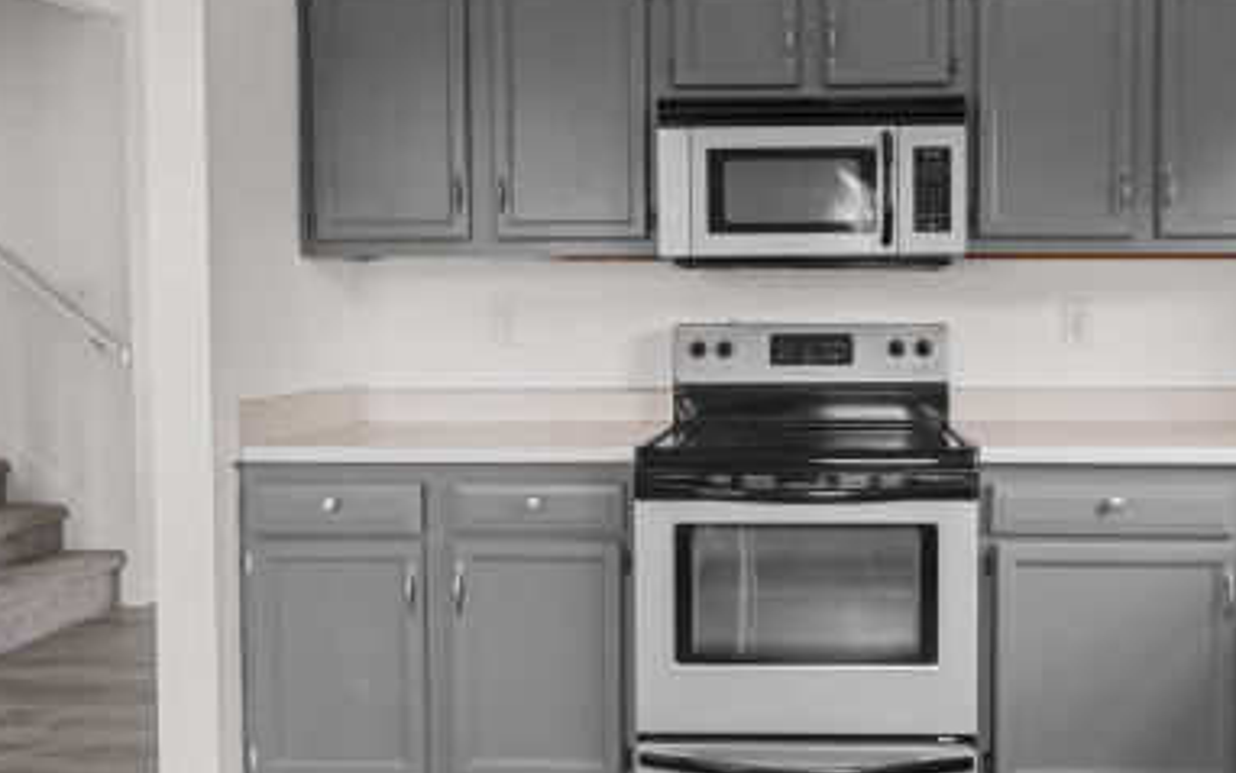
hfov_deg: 61.2
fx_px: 1011
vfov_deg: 41.8
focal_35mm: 30
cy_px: 349
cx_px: 832
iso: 250
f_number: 9
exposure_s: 1/13
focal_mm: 10
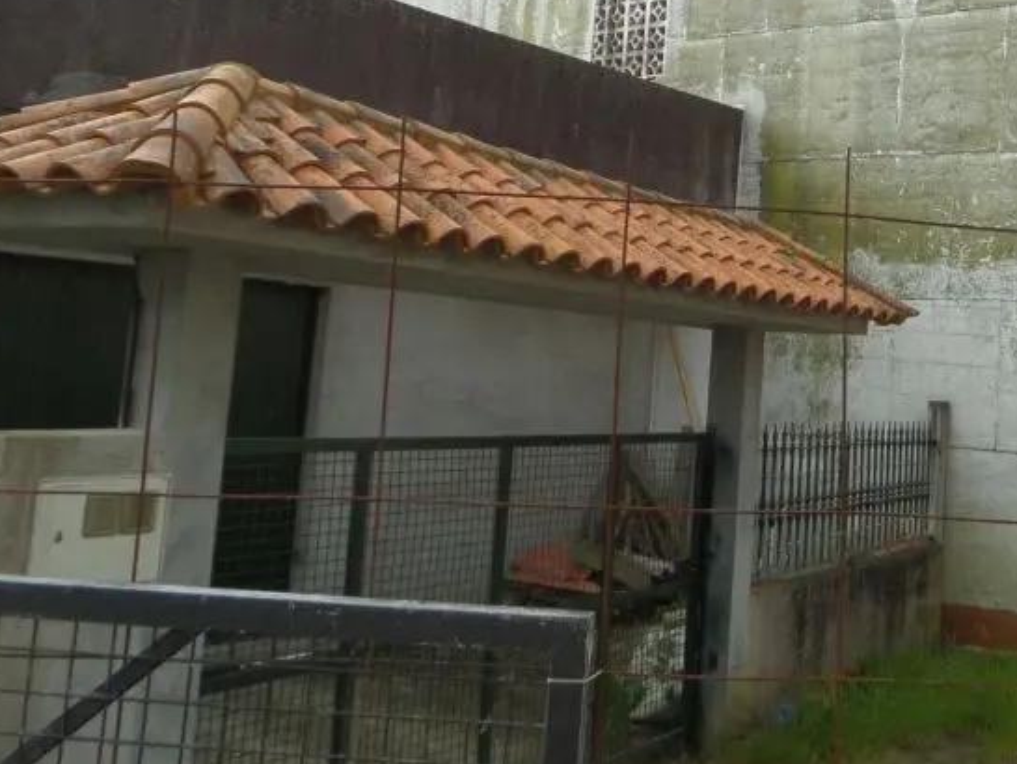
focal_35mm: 45
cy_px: 183
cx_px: 821
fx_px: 1323
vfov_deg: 31.6
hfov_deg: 40.3
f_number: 3.2
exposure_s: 1/500
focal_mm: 4
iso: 100
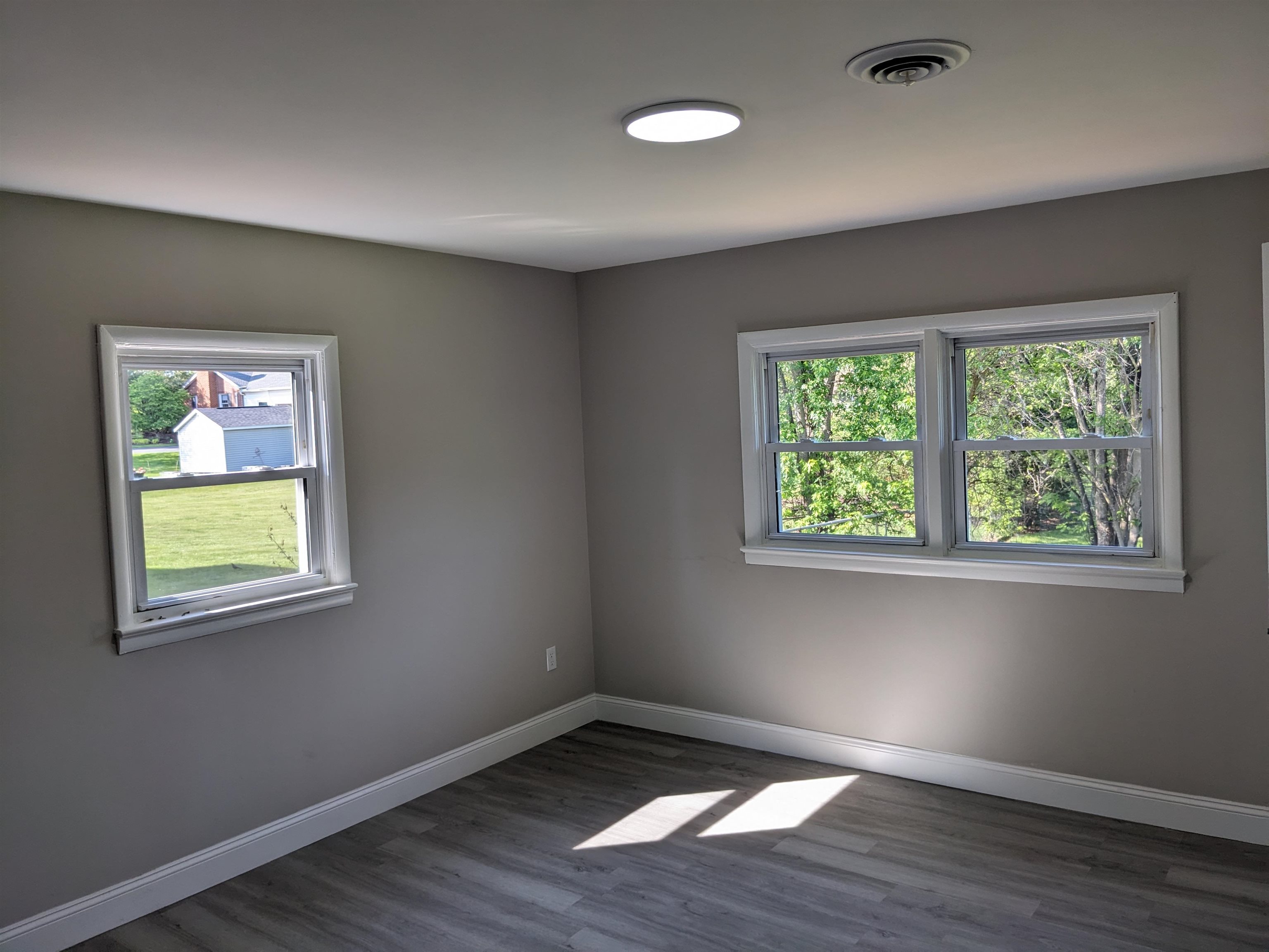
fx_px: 990
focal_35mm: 27
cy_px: 476
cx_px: 634
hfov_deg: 65.3
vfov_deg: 51.4
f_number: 1.73
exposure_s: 1/272
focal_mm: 4.38
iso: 43
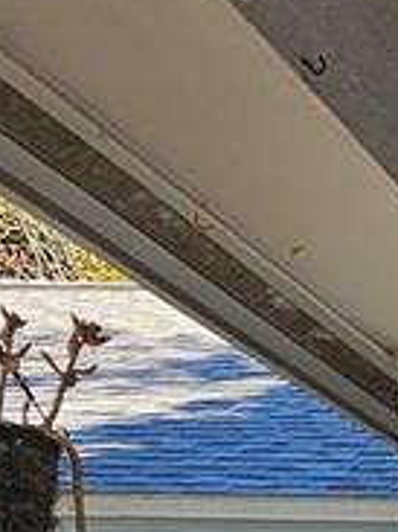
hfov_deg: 8.9
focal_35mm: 151
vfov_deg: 11.2
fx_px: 2318
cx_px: 950
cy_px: 1236
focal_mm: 6.3
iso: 12
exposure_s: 1/180
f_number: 1.7
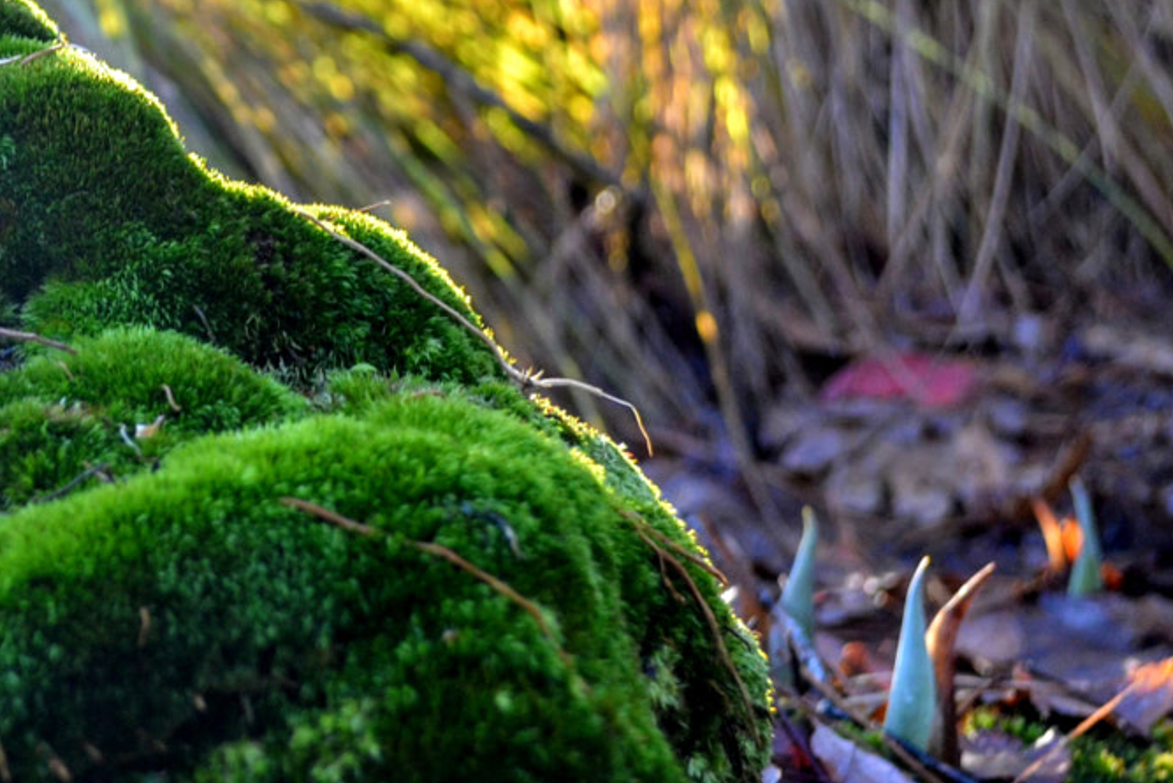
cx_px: -67
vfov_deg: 12.5
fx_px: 3520
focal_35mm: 108
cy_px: -11
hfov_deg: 18.3
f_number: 4.5
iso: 400
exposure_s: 1/60
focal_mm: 30
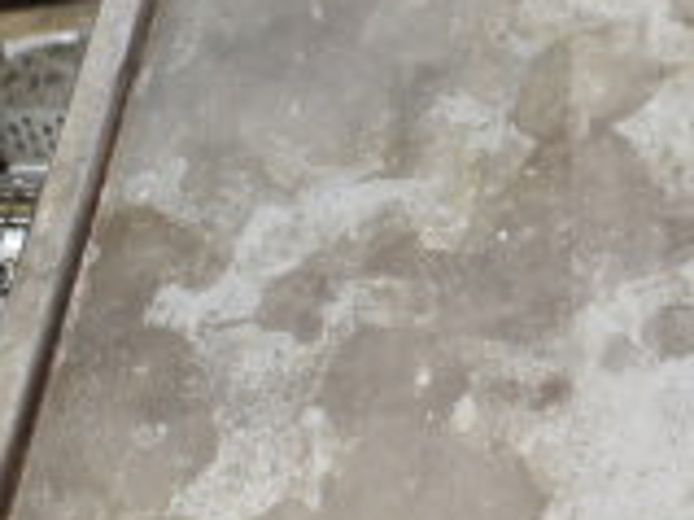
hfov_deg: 15.3
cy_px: 312
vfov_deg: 12.1
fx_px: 2444
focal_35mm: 122
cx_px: 943
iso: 125
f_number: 3.8
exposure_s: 1/40
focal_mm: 22
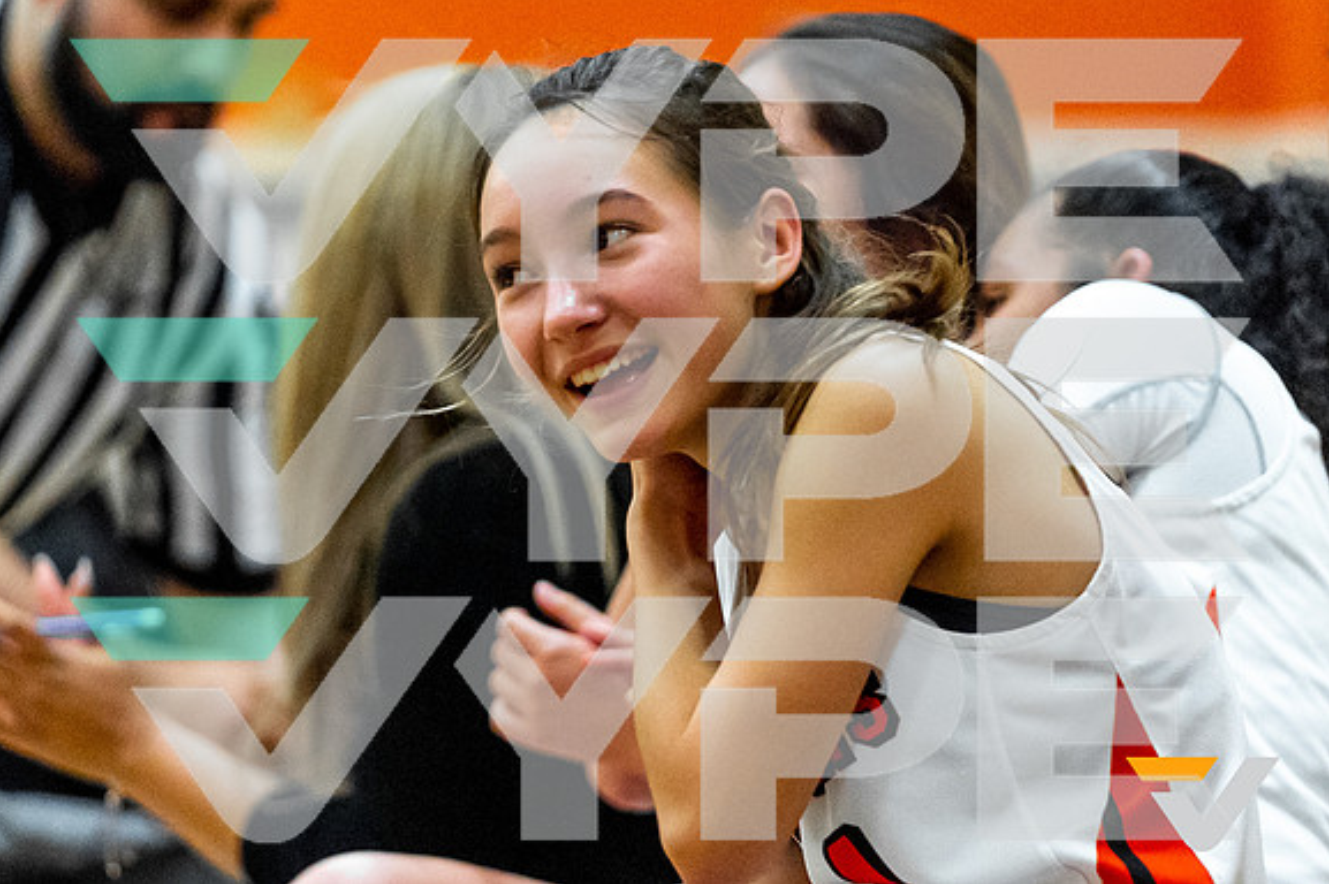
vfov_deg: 3.2
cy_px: 559
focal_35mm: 428
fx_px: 15791
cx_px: 491
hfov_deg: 4.8
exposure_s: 1/1250
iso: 2000
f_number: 2.8
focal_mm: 200
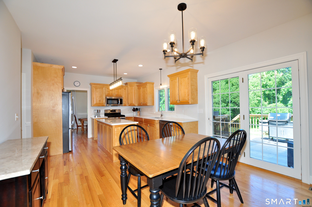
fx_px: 130
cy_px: 104
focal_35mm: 15
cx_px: 156
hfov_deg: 100.5
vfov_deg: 77.2
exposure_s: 1/100
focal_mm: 10
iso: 250
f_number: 4.5
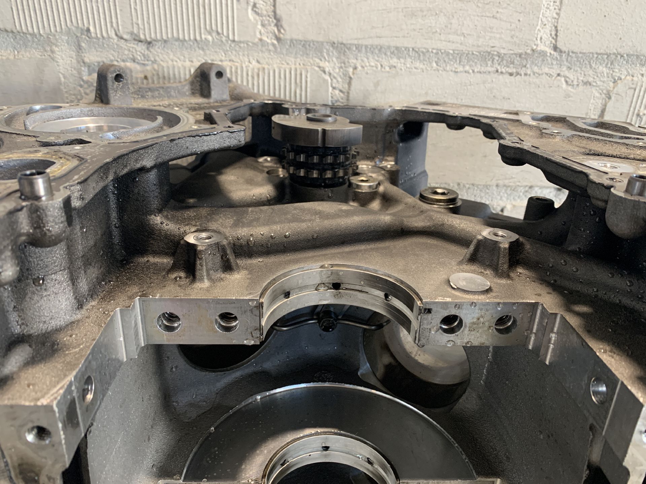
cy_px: 242
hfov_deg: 67.3
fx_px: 485
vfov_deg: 53.1
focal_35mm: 26
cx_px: 323
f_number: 1.8
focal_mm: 4.25
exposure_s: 1/50
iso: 250
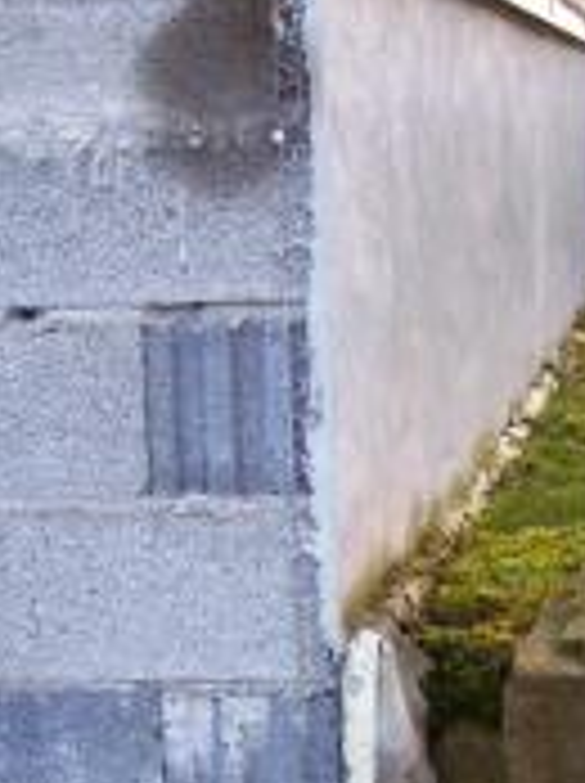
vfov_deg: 20.0
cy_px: 526
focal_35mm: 98
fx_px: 2214
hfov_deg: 15.0
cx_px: 387
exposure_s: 1/60
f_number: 2.8
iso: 80
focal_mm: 6.3
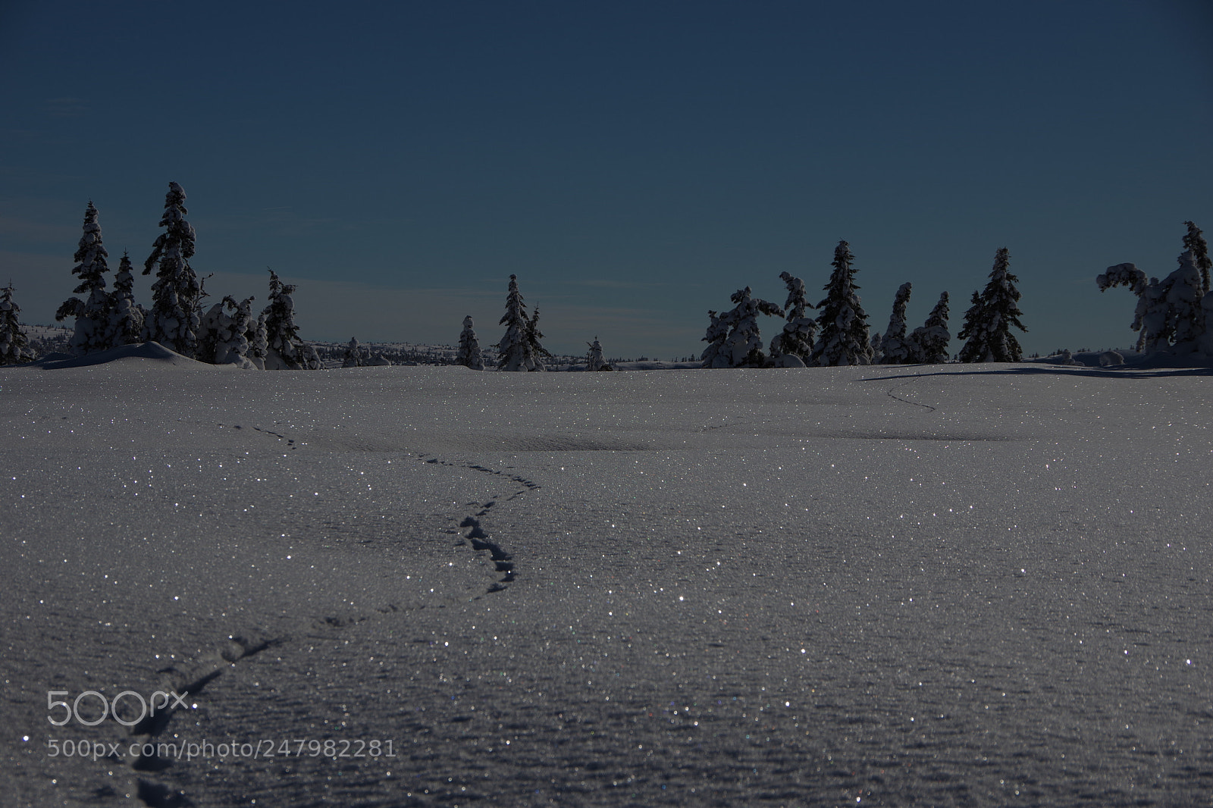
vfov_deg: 15.2
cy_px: 404
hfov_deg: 22.6
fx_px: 3032
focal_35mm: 90
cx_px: 606
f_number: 9
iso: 100
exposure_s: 1/1250
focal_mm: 60
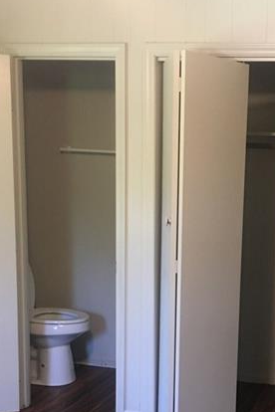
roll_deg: -2.6
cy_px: 290
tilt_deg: -11.3
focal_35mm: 56
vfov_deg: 35.1
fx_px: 642
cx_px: 252
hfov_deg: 23.5
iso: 200
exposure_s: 1/24
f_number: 2.2
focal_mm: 4.15
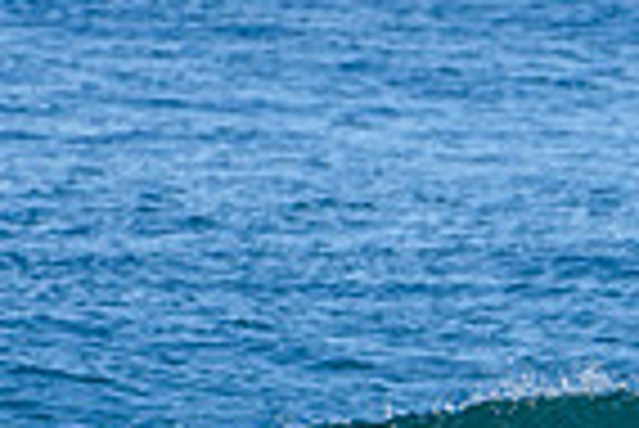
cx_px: 981
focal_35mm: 3056
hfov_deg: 0.7
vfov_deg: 0.5
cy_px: 565
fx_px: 54299
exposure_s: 1/2000
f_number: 5.6
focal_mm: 500
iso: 400
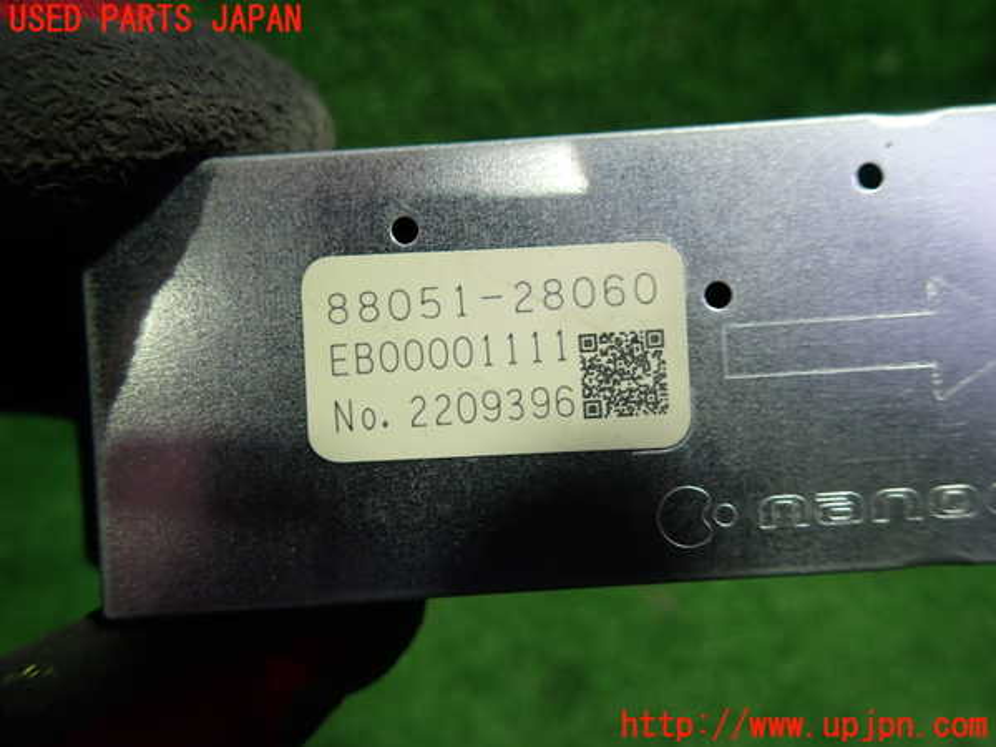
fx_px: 719
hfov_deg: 69.4
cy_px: 374
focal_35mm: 25
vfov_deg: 54.9
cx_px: 498
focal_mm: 4.5
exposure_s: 1/60
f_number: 2
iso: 160
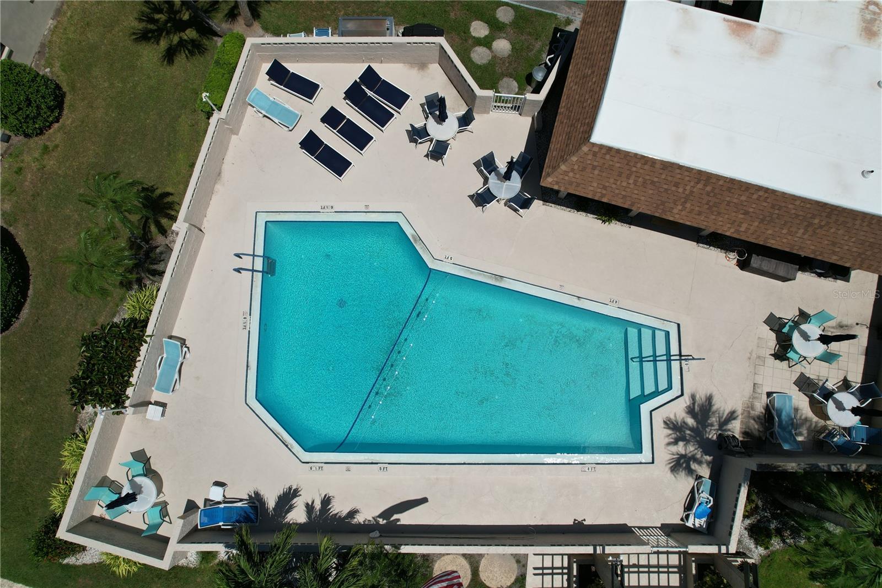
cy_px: 294
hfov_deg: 78.6
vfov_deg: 57.2
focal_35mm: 22
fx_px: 539
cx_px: 441
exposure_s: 1/1500
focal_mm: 8.38
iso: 100
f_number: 2.8
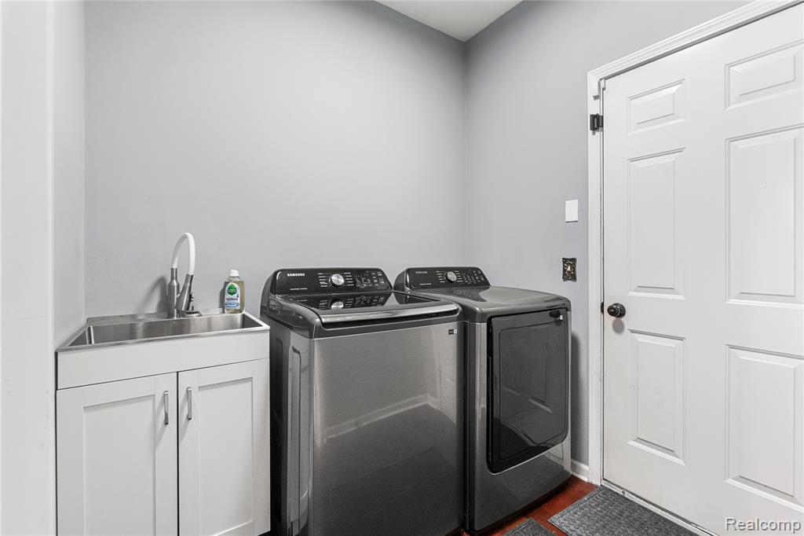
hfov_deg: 95.0
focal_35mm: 16
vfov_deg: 72.0
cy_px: 268
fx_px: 368
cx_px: 402
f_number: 8
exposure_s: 1/30
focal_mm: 16.5
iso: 8000
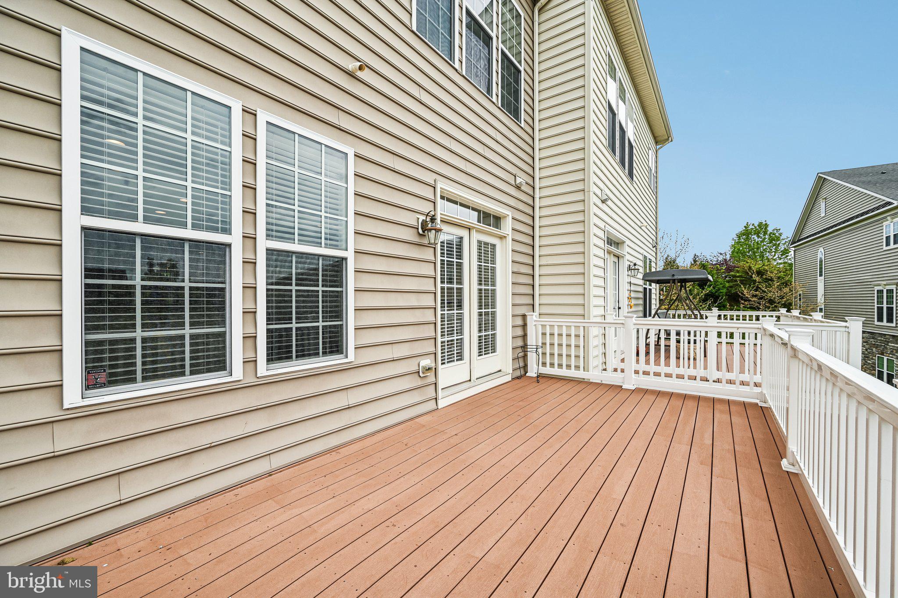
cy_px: 299
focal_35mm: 14
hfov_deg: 104.3
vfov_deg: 81.2
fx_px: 349
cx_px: 449
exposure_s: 1/250
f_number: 8
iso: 100
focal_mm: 14
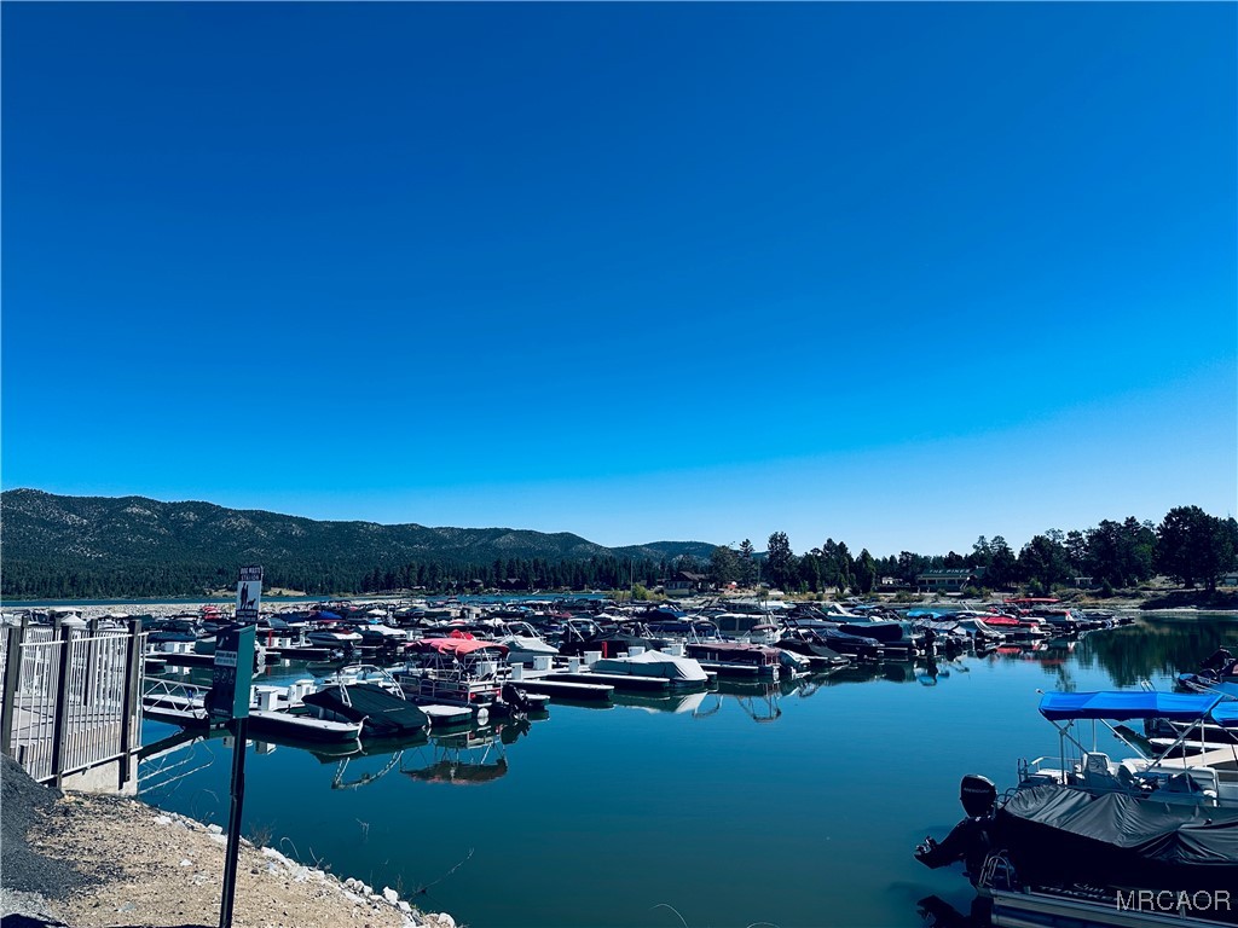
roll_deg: +2.7
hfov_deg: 71.6
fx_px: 858
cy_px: 464
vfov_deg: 56.8
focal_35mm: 24
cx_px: 619
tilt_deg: +6.7
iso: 80
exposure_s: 1/5848
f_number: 1.78
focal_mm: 6.86
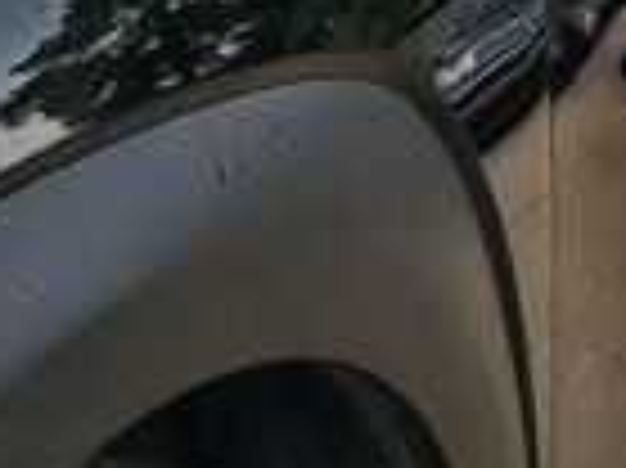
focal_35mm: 192
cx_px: -676
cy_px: 410
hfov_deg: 9.5
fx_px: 3469
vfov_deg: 7.7
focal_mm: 4.3
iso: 50
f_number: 2.4
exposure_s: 1/226
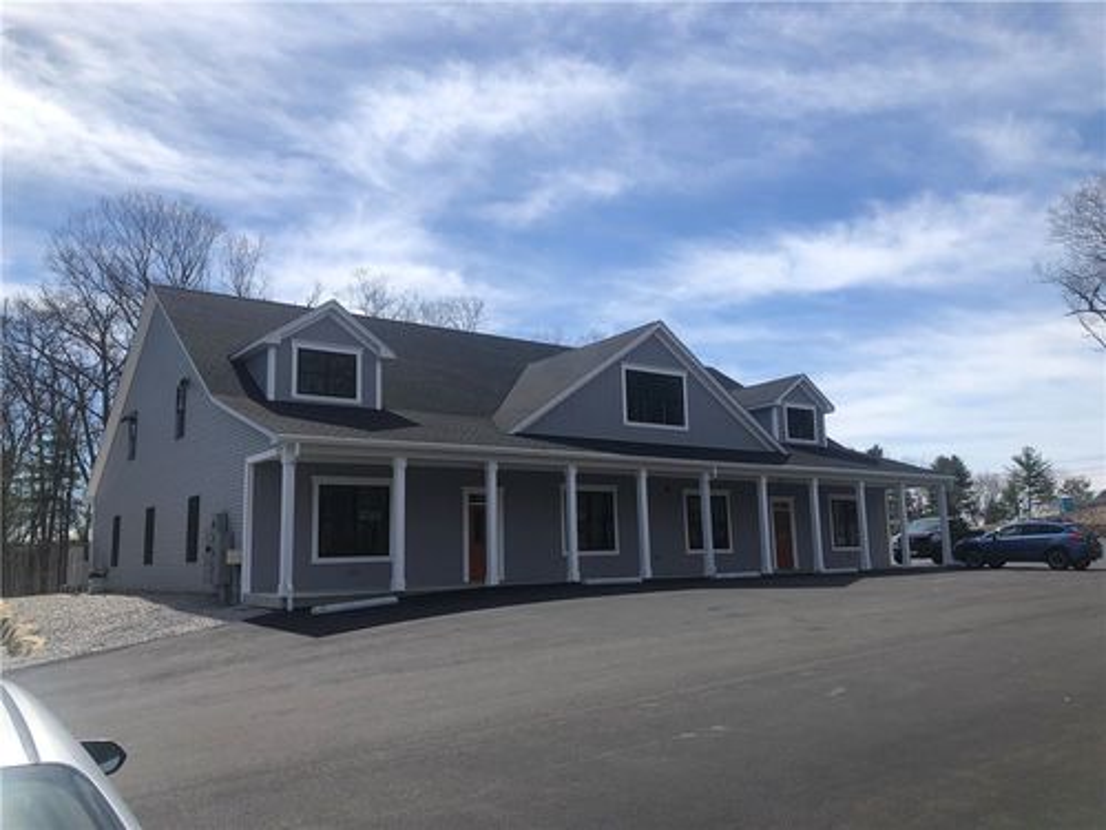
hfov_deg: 63.4
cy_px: 415
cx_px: 553
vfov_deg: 49.7
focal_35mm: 28
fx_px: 895
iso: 20
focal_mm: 3.99
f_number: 1.8
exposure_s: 1/3205
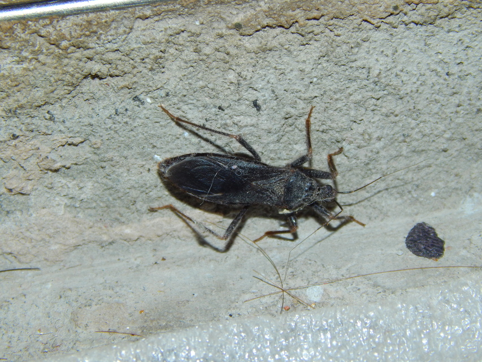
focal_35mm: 162
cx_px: 241
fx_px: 2256
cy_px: 181
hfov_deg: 12.2
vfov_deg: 9.2
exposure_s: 1/30
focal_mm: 28.7
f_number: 10.1
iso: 200
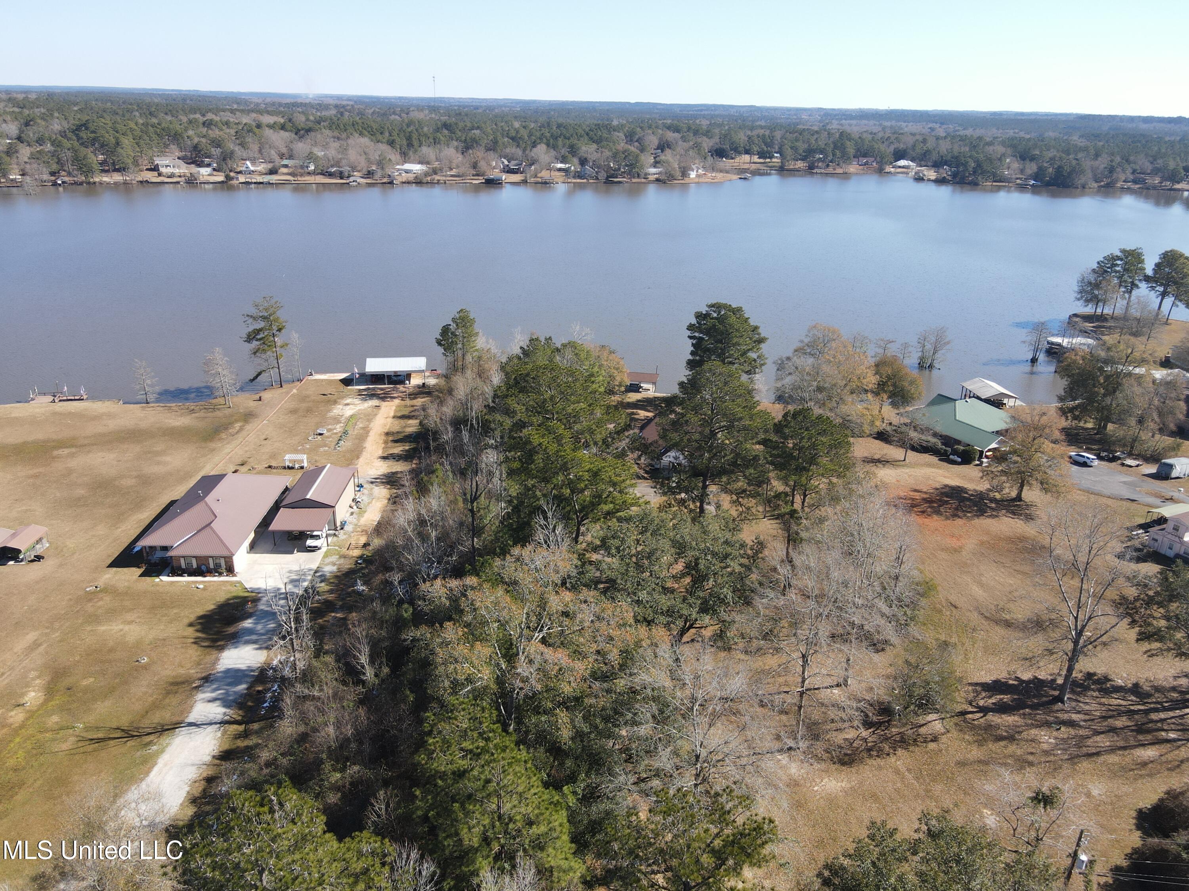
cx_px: 594
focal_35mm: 24
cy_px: 446
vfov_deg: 56.8
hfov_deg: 71.6
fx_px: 824
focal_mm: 4.5
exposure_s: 1/320
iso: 100
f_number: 2.8
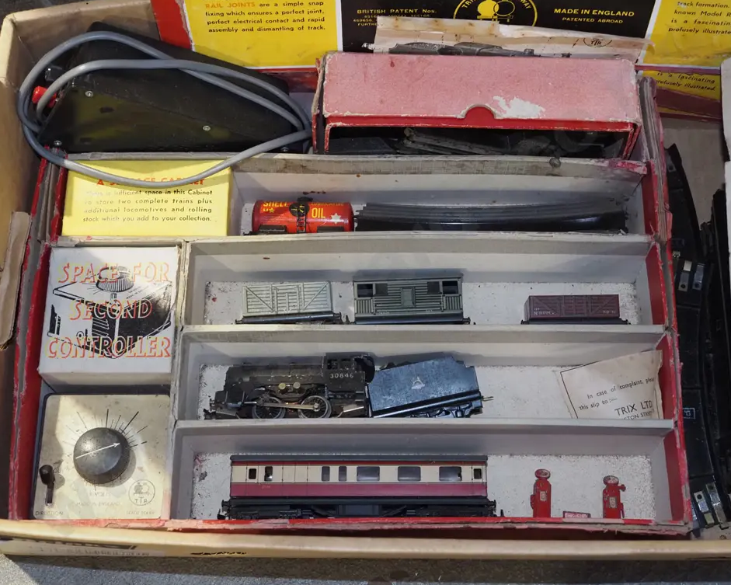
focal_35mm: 51
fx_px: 1103
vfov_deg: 29.7
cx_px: 360
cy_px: 291
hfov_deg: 36.7
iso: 2000
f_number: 5.6
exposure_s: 1/60
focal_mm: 24
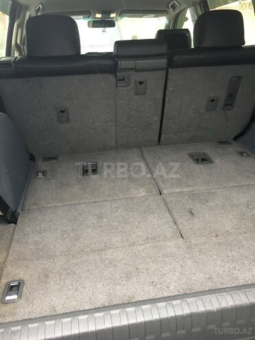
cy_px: 170
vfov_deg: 61.7
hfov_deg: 48.2
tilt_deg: -22.8
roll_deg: -0.3
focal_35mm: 29
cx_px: 128
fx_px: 285
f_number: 2.2
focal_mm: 4.15
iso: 64
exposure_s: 1/33
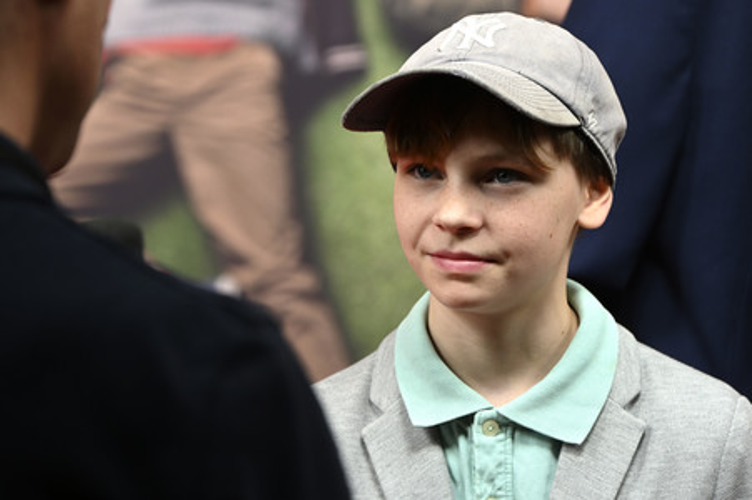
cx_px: 376
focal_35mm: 130
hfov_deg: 15.8
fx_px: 2713
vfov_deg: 10.5
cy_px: 250
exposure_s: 1/200
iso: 1000
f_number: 6.3
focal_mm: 130
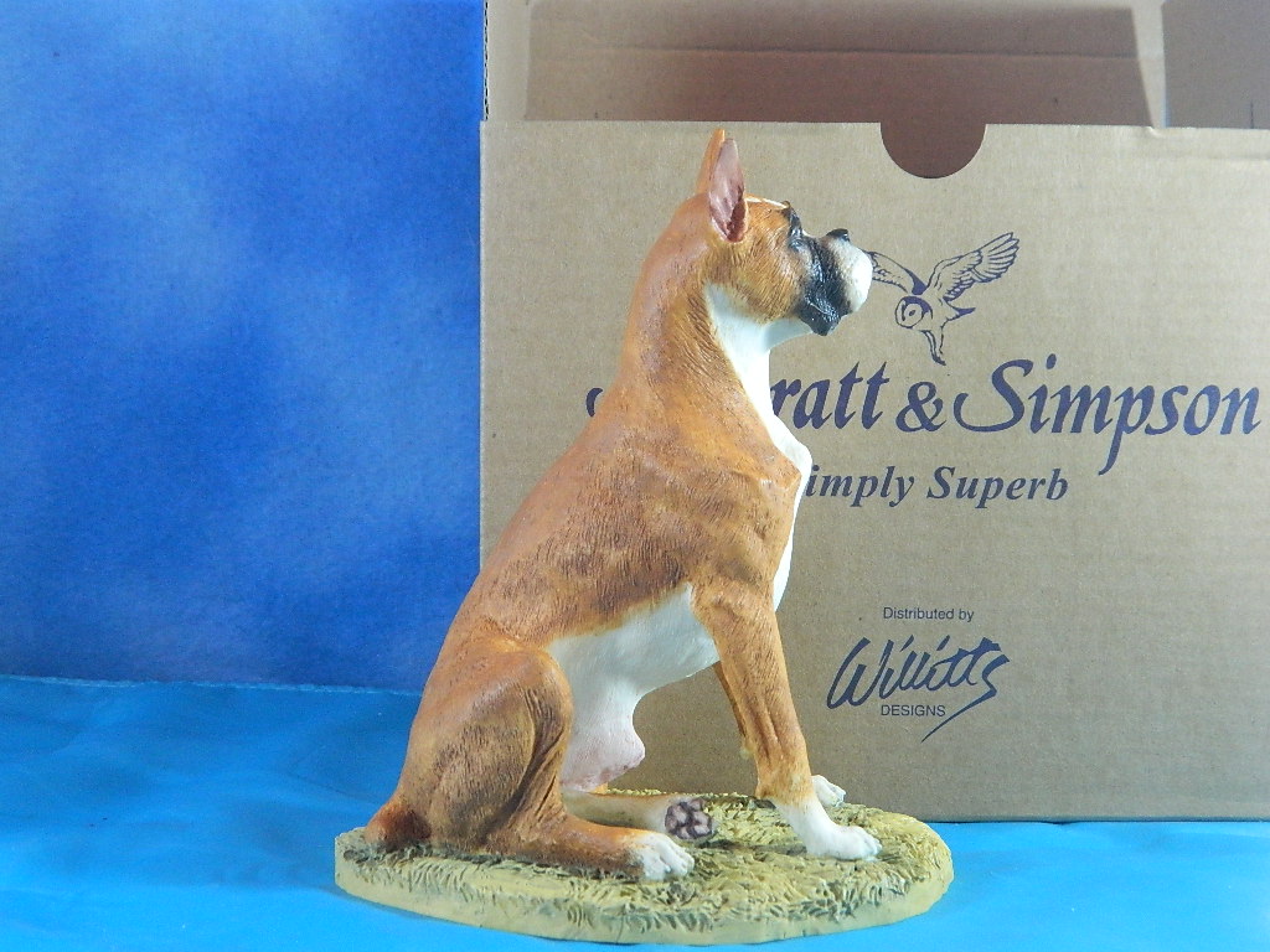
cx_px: 635
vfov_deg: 30.9
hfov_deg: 40.4
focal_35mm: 47
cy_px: 476
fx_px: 1724
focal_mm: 8.4
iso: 400
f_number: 3.6
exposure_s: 1/30
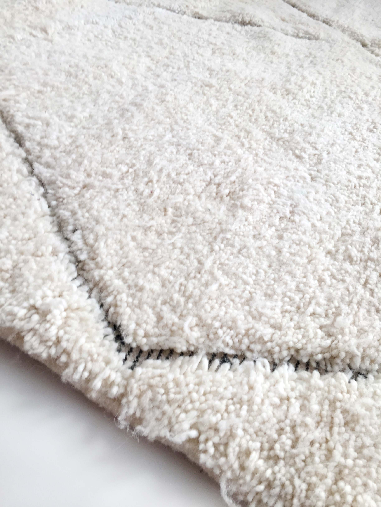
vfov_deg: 61.7
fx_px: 426
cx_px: 190
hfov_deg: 48.2
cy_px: 254
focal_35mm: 29
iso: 40
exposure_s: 1/50
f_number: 2.2
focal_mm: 4.15
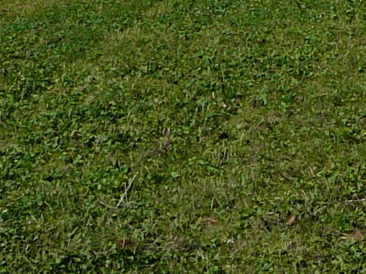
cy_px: -228
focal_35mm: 147
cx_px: 620
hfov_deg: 12.5
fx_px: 1554
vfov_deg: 9.6
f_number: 5
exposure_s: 1/640
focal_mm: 5.2
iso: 80
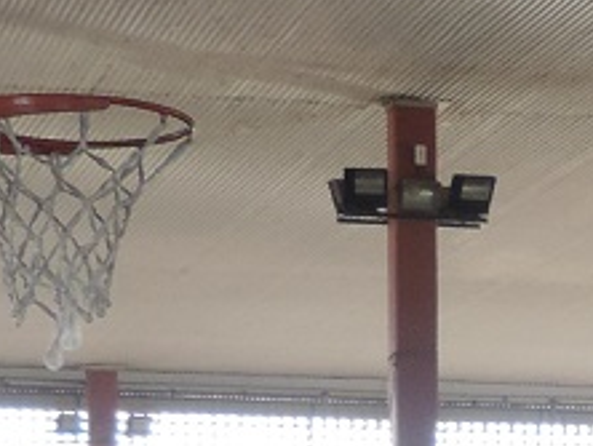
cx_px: 1087
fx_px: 4647
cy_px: 897
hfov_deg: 7.1
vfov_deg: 5.4
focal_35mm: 271
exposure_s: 1/50
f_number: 3.4
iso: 200
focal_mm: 7.6
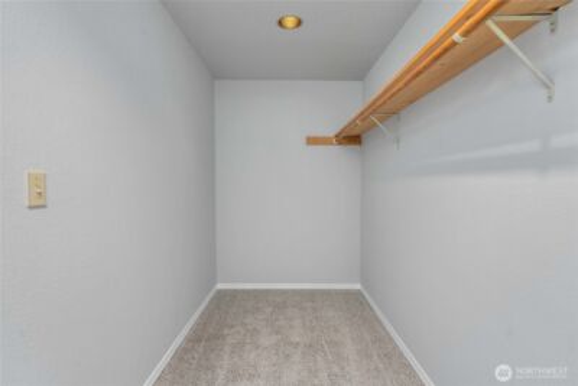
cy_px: 193
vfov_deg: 70.5
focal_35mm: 17
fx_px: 273
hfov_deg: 93.3
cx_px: 289
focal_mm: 17
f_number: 7.1
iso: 1000
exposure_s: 1/60
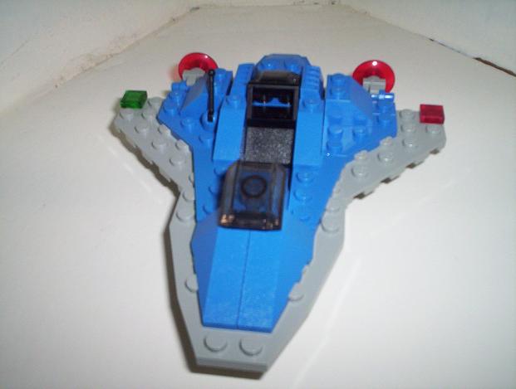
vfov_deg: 37.9
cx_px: 258
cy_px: 194
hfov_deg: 48.9
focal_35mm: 38
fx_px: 568
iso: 140
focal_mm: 4.99
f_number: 4.5
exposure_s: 1/60
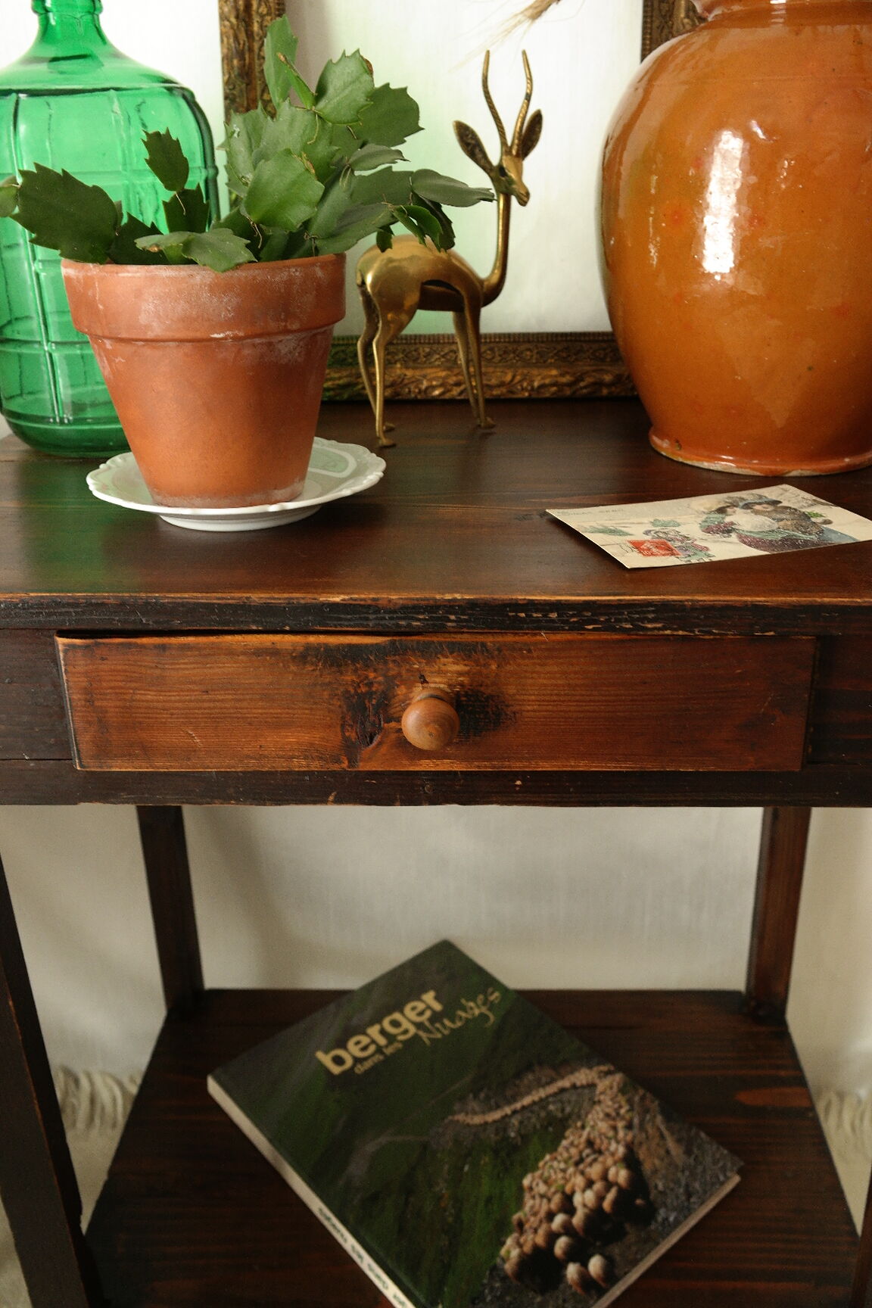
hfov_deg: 43.6
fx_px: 1090
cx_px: 436
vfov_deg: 61.9
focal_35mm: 30
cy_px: 654
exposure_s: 1/30
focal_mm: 20
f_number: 5.6
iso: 400
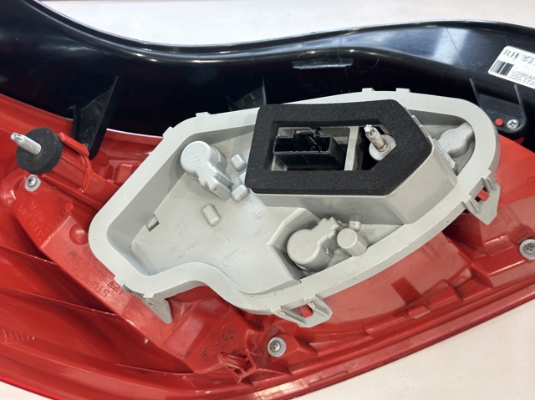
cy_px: 200
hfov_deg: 39.7
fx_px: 741
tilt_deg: -63.7
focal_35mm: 48
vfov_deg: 30.2
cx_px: 268
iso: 160
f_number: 1.78
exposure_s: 1/50
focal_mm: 6.86
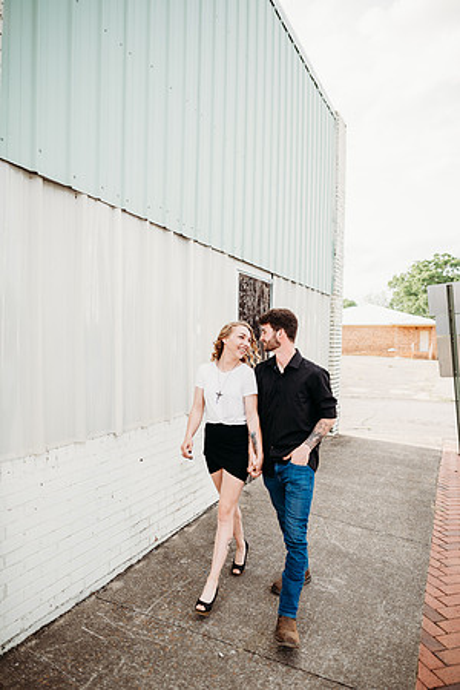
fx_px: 460
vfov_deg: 73.7
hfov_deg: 53.1
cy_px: 345
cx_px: 230
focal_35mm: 24
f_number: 2.8
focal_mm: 24
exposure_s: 1/640
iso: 100
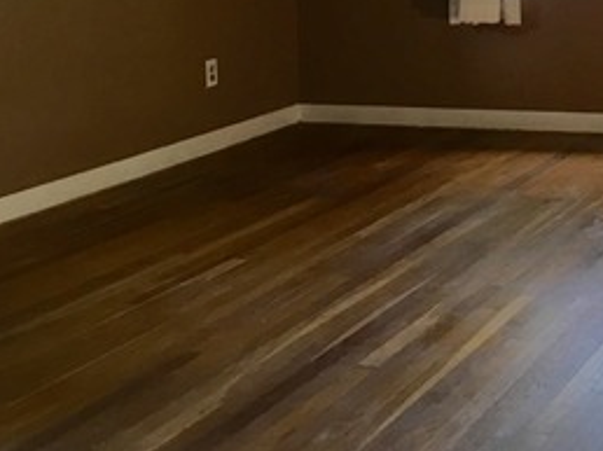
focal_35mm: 72
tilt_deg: -1.8
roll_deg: +1.0
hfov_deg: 25.1
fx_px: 1253
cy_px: -54
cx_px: 666
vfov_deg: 19.5
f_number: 2.2
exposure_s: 1/30
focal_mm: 4.15
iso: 80
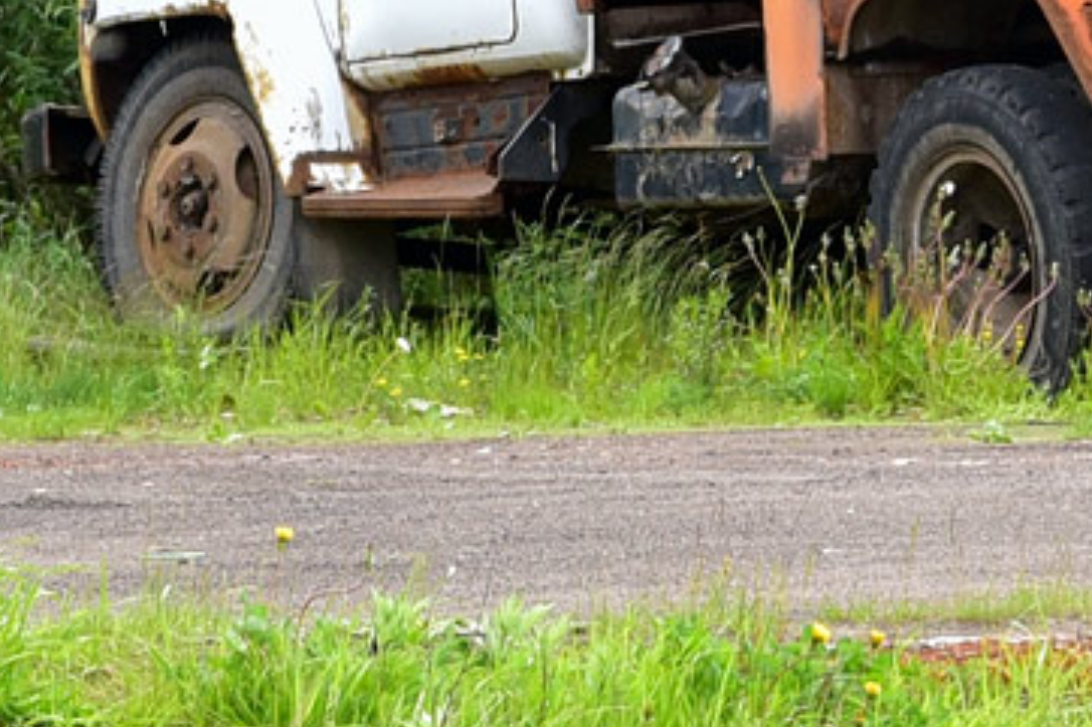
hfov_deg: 7.3
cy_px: -437
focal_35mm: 282
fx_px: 8550
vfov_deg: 4.8
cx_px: 968
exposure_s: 1/400
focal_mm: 85
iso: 320
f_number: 5
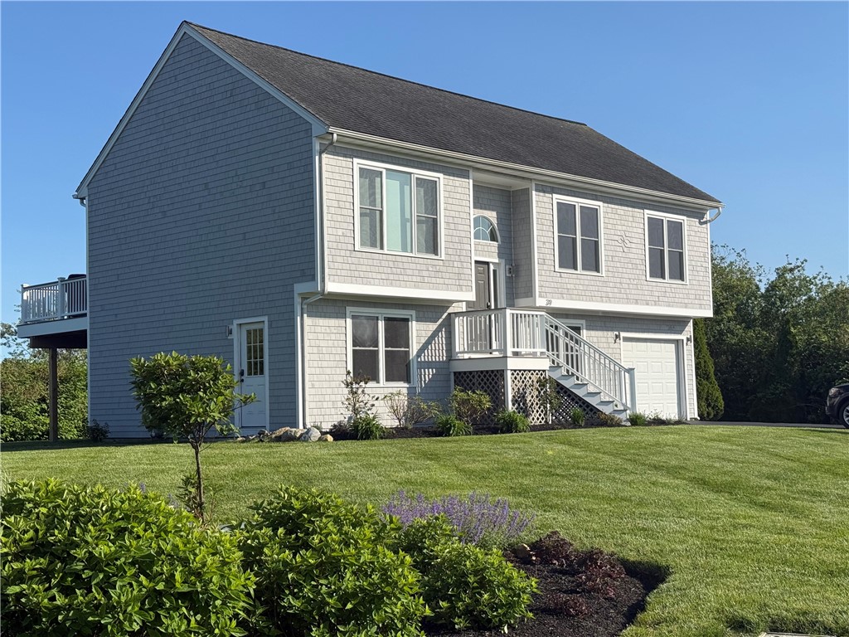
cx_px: 424
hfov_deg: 39.7
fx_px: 1177
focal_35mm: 48
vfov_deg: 30.3
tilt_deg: +3.8
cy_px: 318
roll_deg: +1.6
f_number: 1.78
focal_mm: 6.76
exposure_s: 1/6024
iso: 64
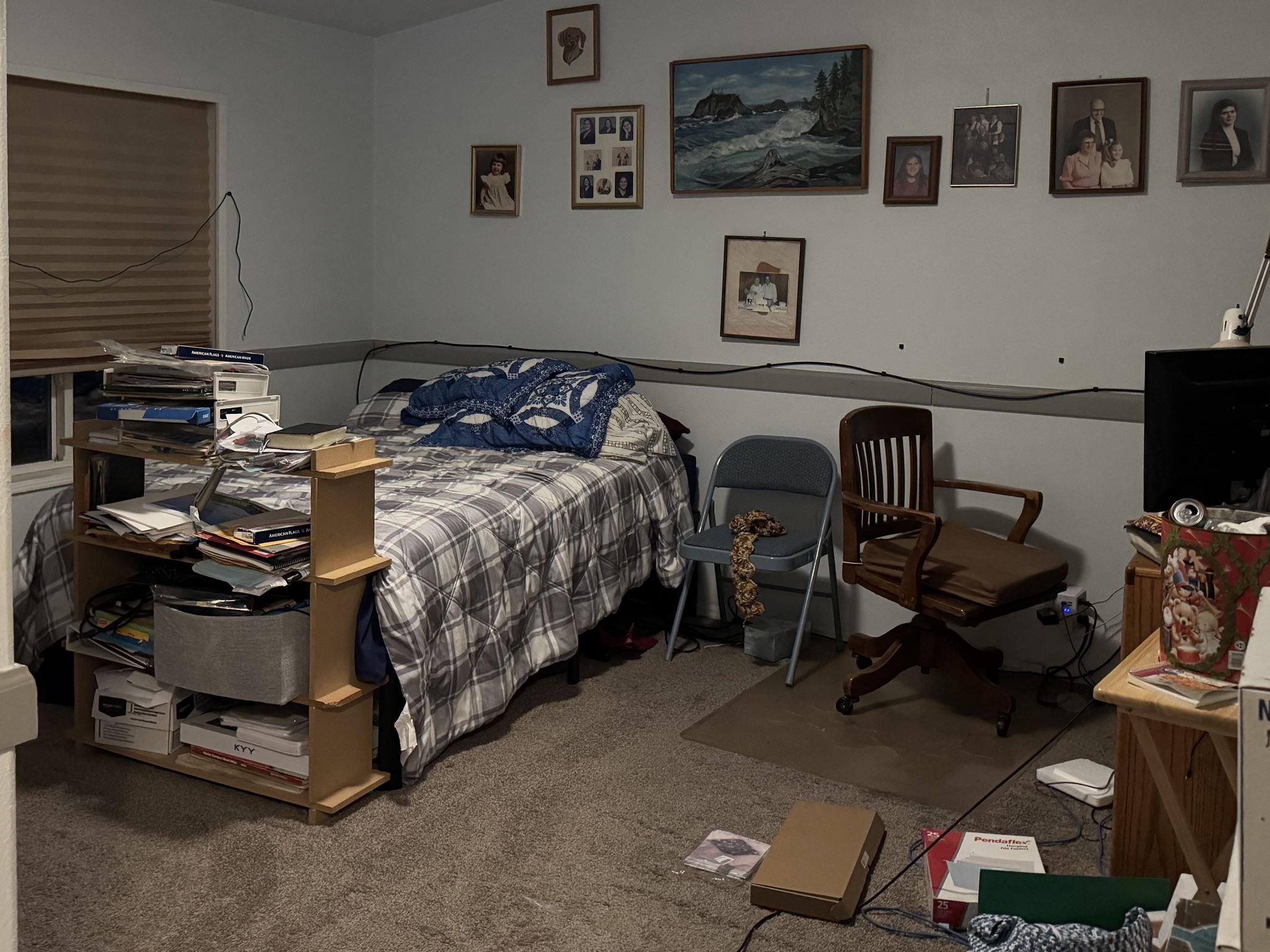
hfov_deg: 52.5
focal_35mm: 35
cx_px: 547
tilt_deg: -4.0
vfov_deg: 40.3
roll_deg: -1.4
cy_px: 340
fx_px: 1284
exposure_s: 1/30
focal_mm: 6.76
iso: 1000
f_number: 1.78
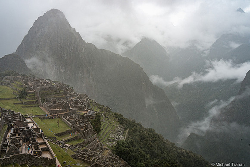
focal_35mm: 28
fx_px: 194
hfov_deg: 65.5
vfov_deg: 46.4
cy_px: 84
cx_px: 125
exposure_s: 1/200
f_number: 13
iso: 500
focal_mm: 28
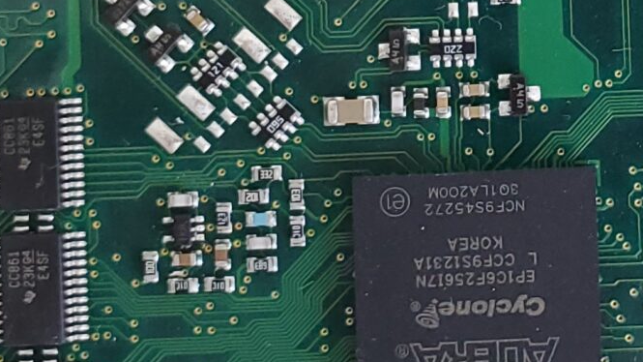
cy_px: -93
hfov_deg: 19.0
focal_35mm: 109
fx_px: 1858
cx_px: 674
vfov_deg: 10.9
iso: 200
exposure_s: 1/40
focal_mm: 4.3
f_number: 2.4
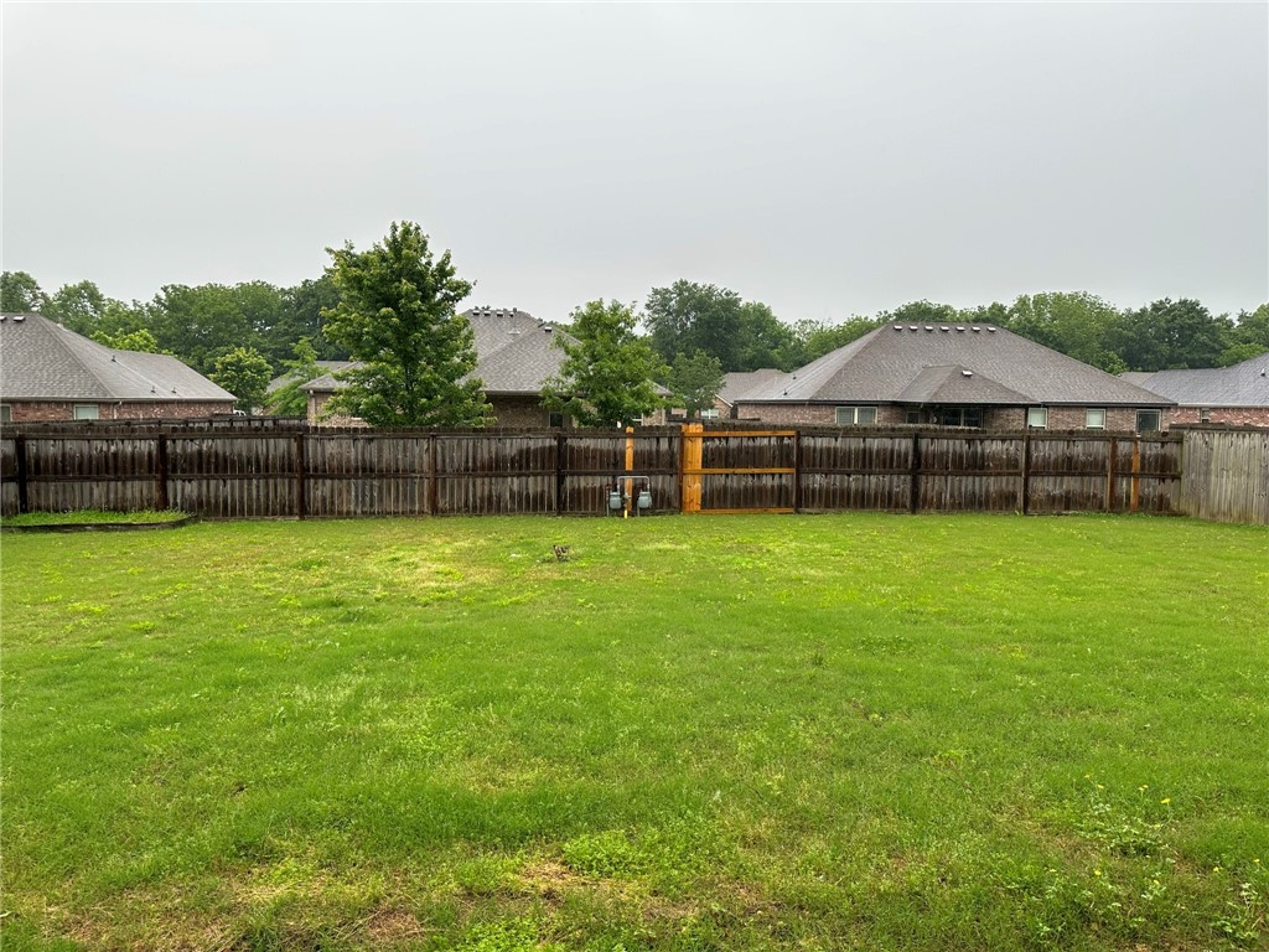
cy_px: 476
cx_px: 634
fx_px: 880
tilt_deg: -4.9
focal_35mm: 24
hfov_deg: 71.6
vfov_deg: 56.8
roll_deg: -0.6
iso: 80
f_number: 1.78
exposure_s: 1/529
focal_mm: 6.86
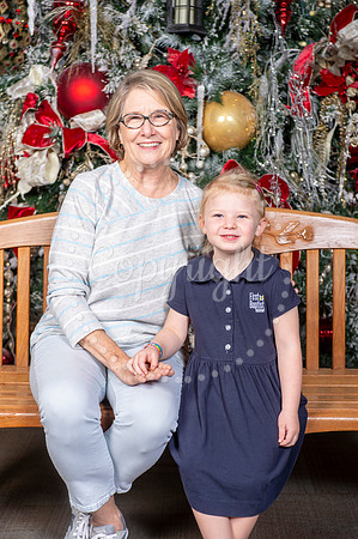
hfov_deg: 19.4
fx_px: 1047
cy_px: 270
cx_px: 179
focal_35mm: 70
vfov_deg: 28.9
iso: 160
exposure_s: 1/125
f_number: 7.1
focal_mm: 70
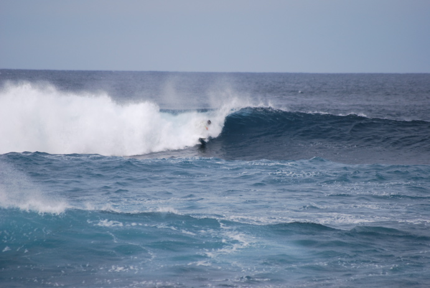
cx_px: 215
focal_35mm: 450
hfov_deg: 4.6
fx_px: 5383
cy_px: 144
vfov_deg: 3.1
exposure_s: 1/800
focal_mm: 300
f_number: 5.6
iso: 200
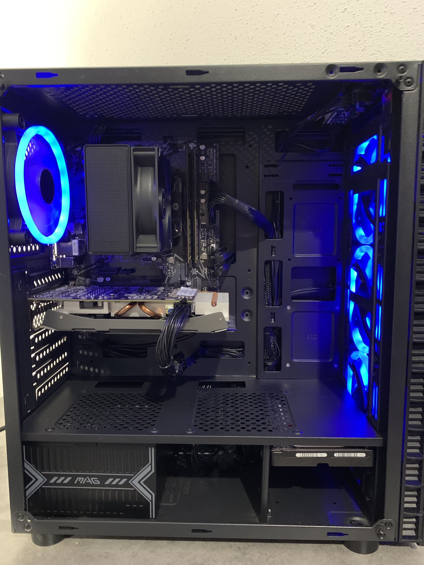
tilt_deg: -6.4
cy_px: 282
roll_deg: +0.4
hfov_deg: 53.1
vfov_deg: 67.3
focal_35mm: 26
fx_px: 425
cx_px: 212
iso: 800
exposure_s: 1/20
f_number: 1.8
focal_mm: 4.25
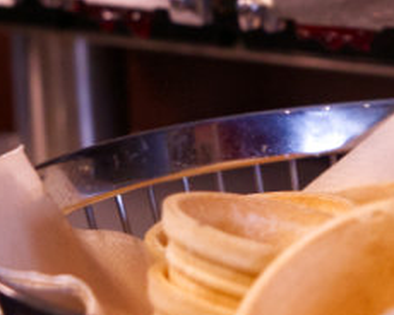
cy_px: -86
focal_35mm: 159
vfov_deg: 9.6
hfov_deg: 12.1
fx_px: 1854
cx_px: 332
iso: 2500
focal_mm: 38
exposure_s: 1/60
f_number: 7.1
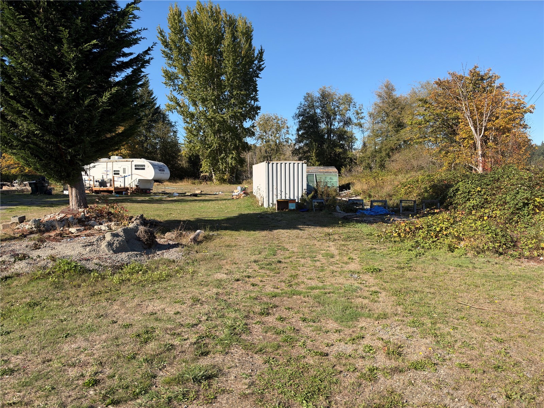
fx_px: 377
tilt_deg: -5.1
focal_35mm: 24
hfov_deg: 71.6
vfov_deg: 56.8
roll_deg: +0.2
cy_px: 204
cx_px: 272
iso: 64
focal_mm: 6.93
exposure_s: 1/2577
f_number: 1.8
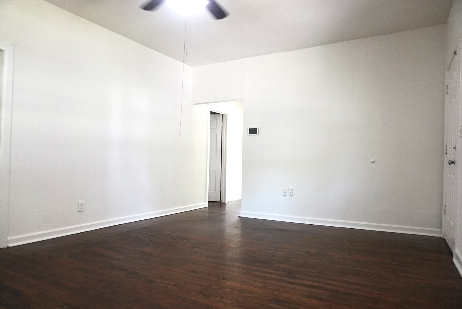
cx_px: 231
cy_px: 154
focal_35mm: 24
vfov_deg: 53.2
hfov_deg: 73.7
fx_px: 308
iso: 2000
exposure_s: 1/160
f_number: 3.5
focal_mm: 16
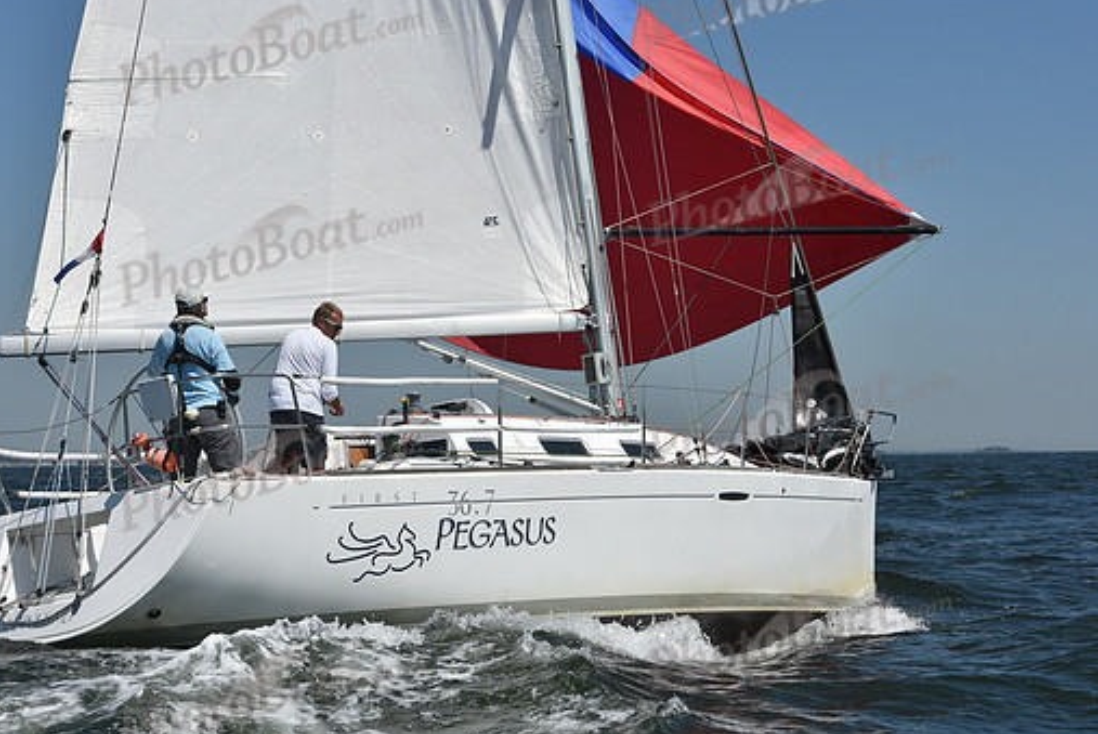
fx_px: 2442
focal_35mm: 80
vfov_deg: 17.1
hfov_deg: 25.3
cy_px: 332
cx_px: 537
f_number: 10
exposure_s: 1/1250
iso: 250
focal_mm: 70
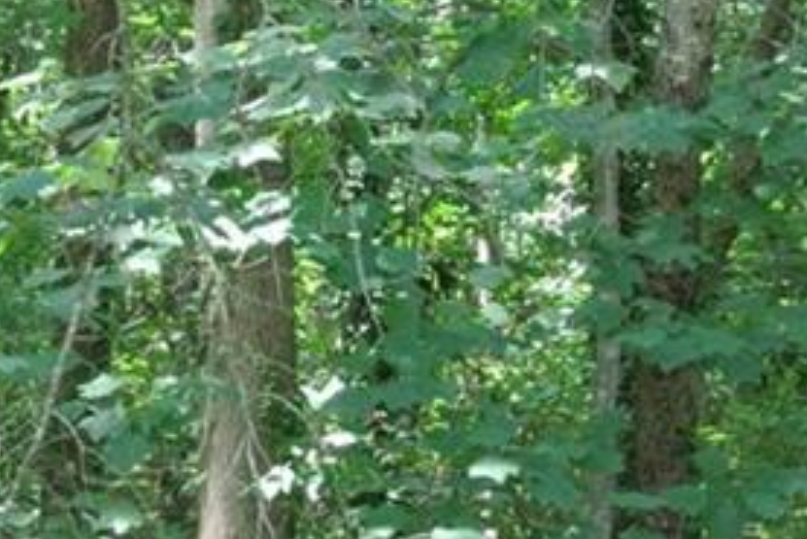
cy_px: 696
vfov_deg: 9.4
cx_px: 154
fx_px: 3230
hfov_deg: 14.2
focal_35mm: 144
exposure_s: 1/60
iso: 360
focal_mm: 14.5
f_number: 4
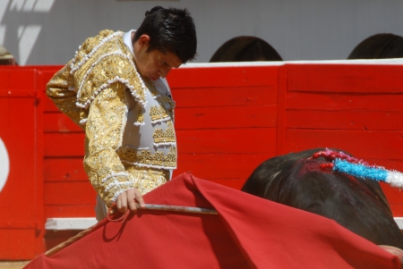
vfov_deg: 2.7
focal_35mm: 512
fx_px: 5737
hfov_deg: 4.0
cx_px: 255
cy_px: 219
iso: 100
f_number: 9.5
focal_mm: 150
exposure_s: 1/250
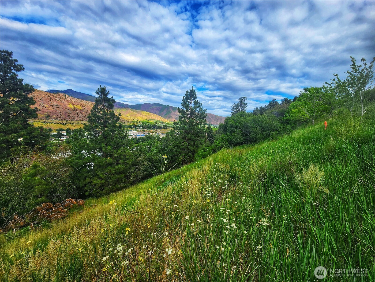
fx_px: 141
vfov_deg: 89.9
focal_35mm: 13
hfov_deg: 106.2
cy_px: 141
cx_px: 188
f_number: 2.2
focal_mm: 2.2
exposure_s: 1/1347
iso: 50
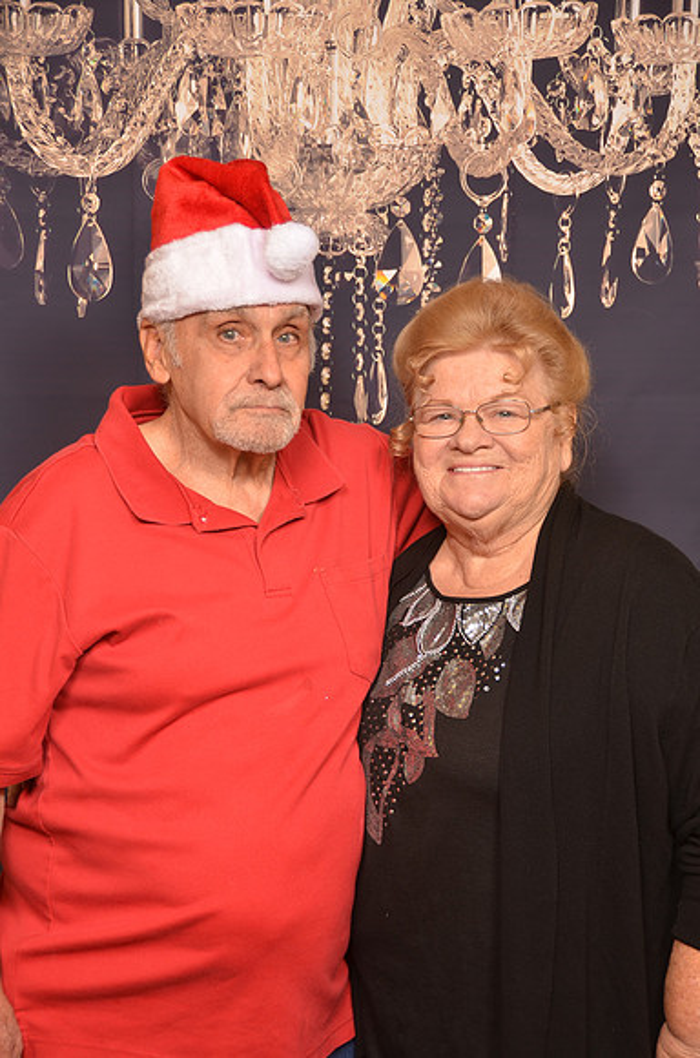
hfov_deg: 17.4
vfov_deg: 26.0
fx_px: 2286
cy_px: 529
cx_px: 350
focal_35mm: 78
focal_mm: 52
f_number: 5.6
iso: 200
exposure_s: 1/60
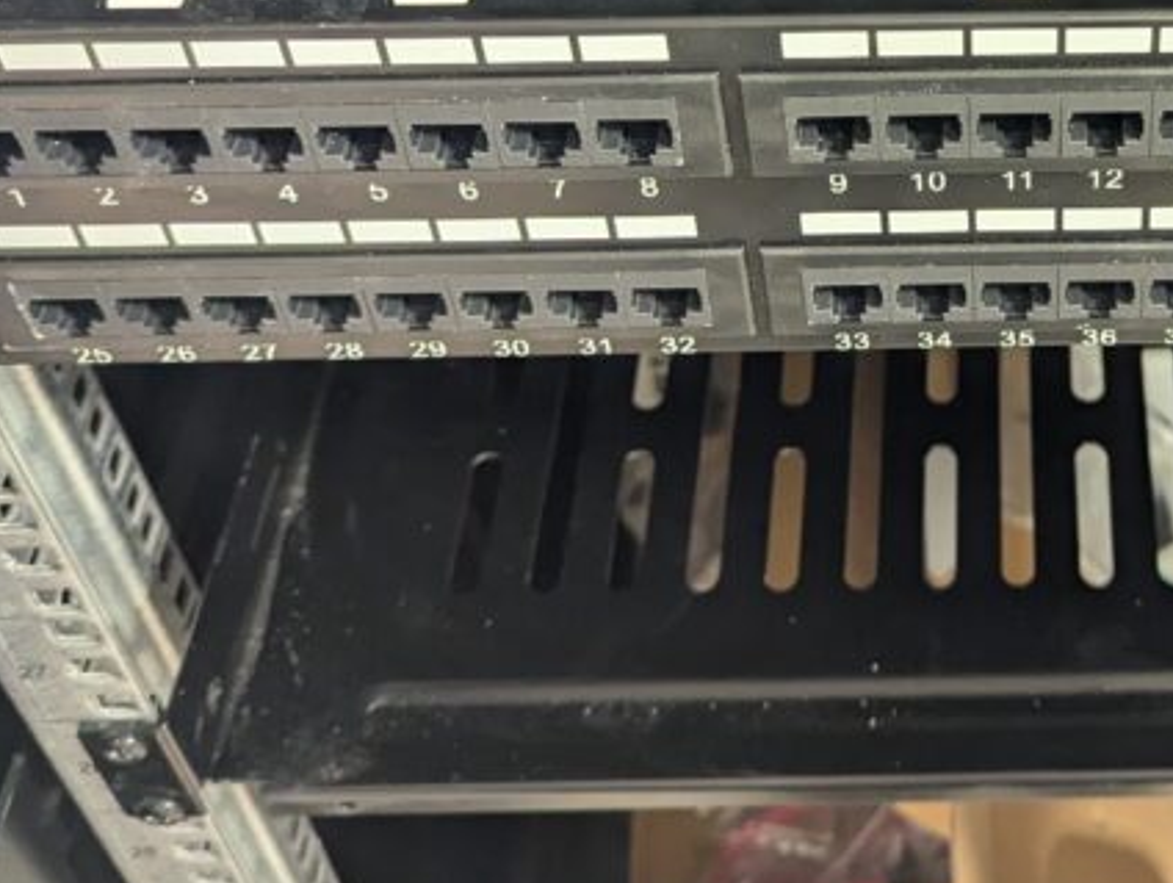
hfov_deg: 31.7
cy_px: -54
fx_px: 1968
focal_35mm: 58
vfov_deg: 23.9
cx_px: 1051
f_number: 1.85
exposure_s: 1/25
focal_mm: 6.81
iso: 610
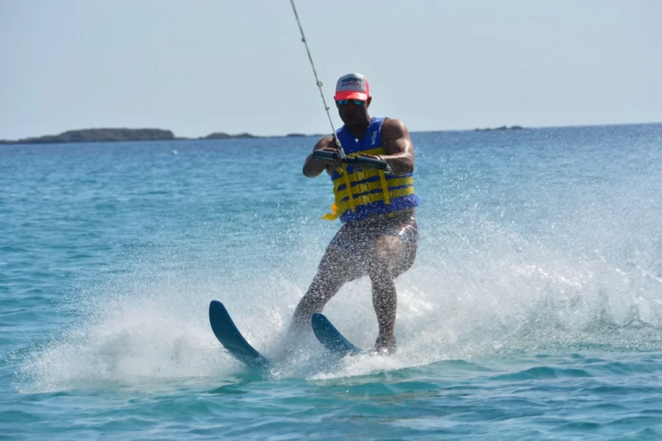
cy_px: 220
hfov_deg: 10.2
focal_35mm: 202
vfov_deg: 6.8
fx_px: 3722
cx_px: 331
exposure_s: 1/400
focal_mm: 135
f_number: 10
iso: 100
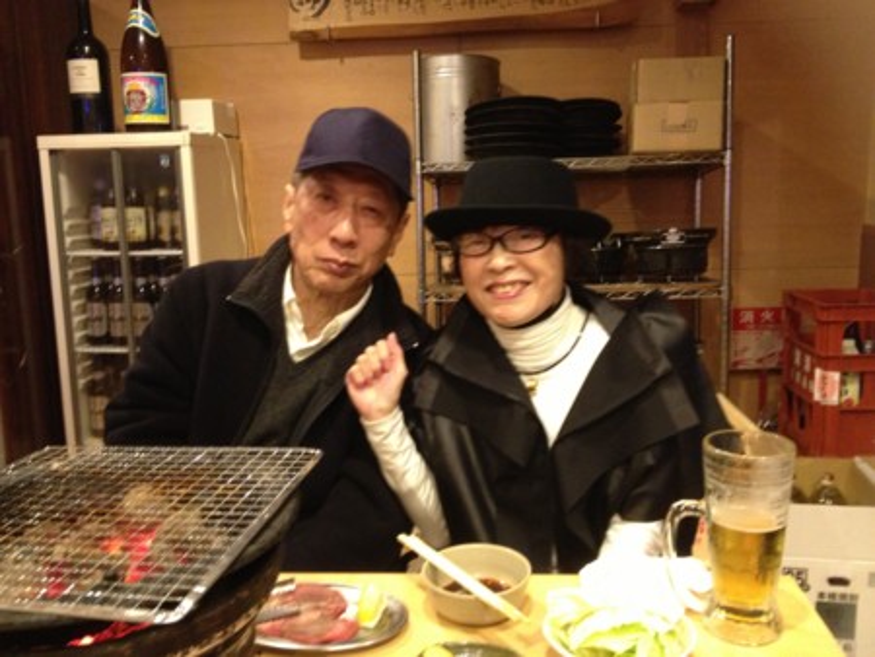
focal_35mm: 35
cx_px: 438
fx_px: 885
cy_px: 328
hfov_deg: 52.6
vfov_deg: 40.7
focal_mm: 4.28
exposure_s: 1/17
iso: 400
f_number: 2.4
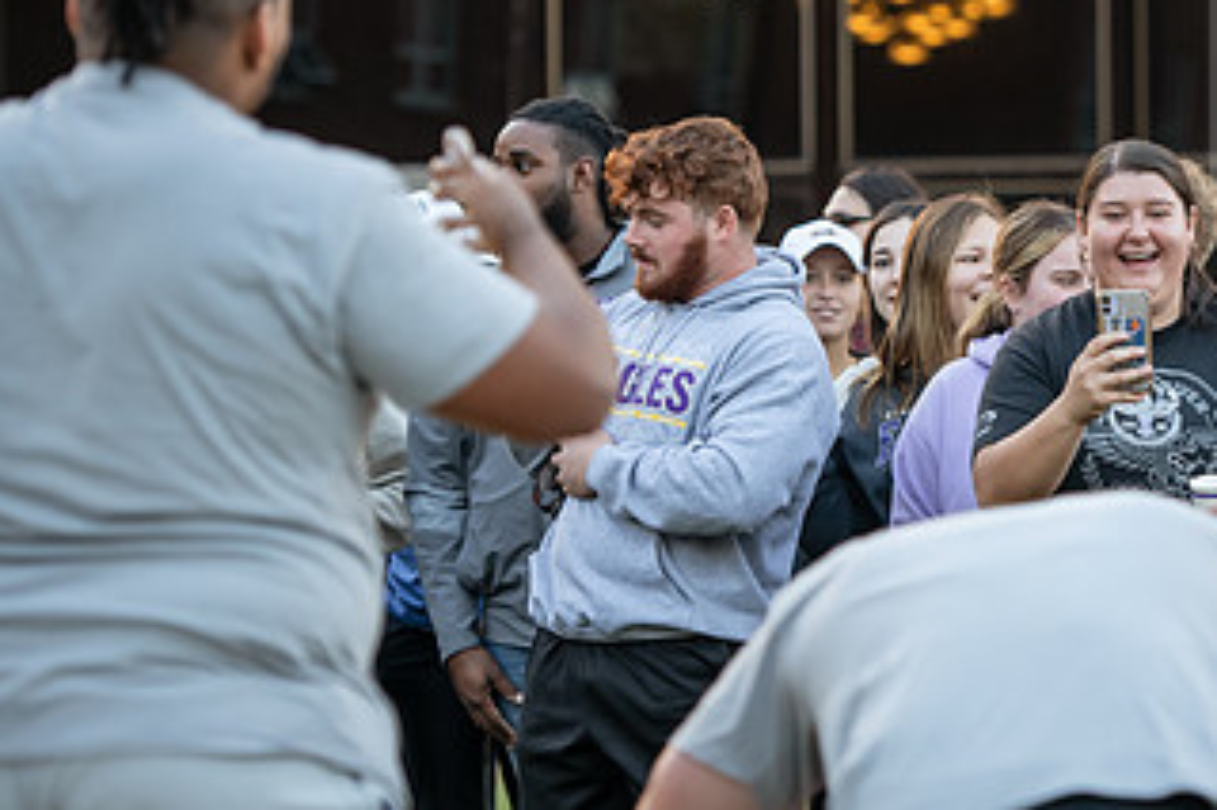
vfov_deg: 6.8
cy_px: 333
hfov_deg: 10.1
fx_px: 6859
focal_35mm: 203
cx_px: 1095
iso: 800
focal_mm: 112
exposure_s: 1/320
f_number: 3.2
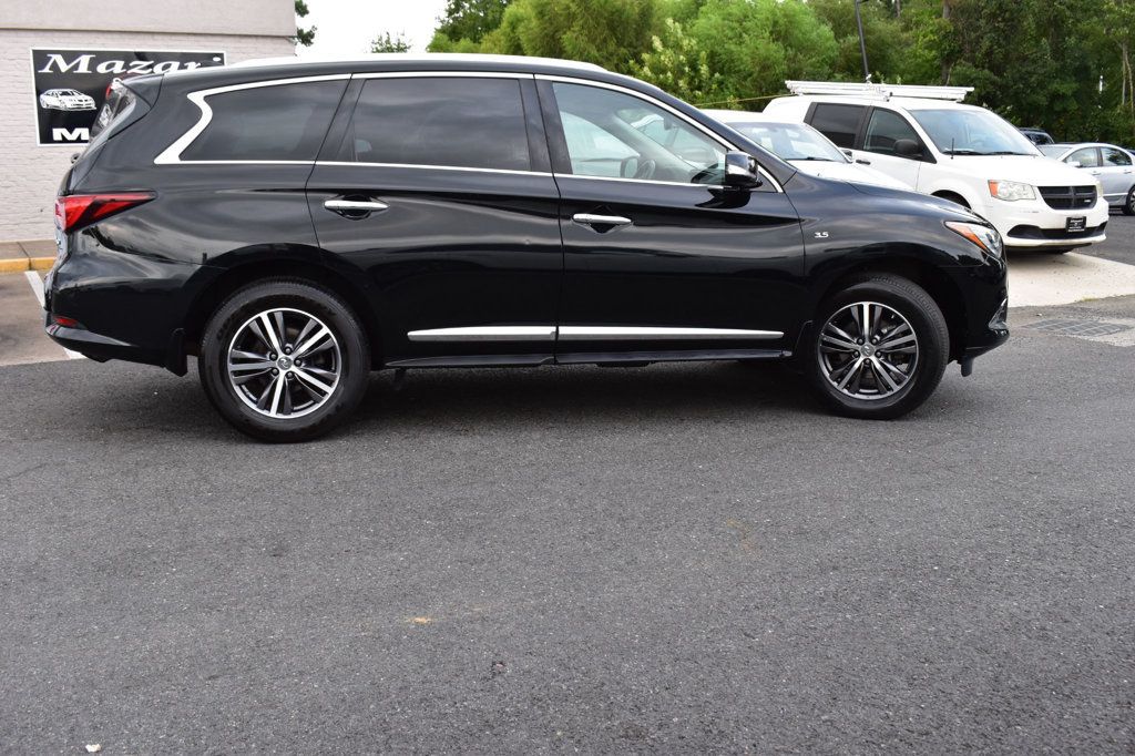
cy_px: 378
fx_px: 1135
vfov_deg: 36.8
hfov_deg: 53.1
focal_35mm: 36
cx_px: 568
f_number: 9
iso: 400
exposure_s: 1/100
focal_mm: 24
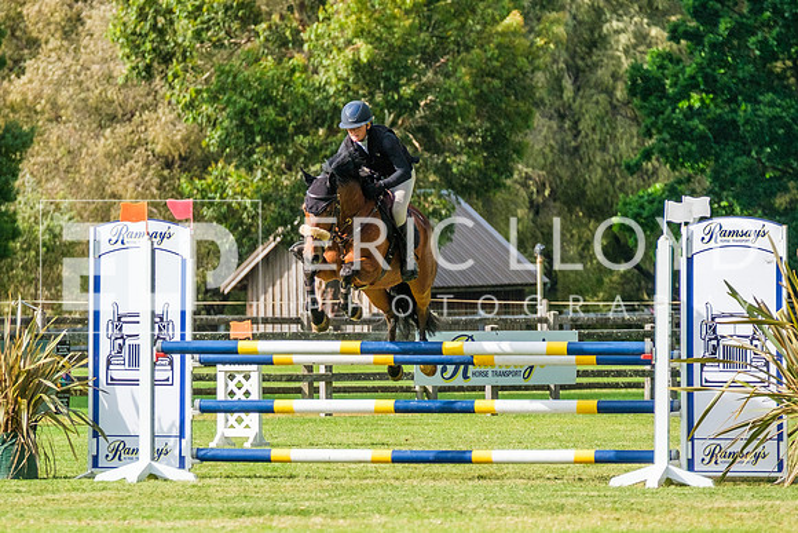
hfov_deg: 6.6
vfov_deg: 4.4
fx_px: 6873
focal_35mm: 310
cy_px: 335
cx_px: 369
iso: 320
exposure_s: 1/3200
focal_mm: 140
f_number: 3.6
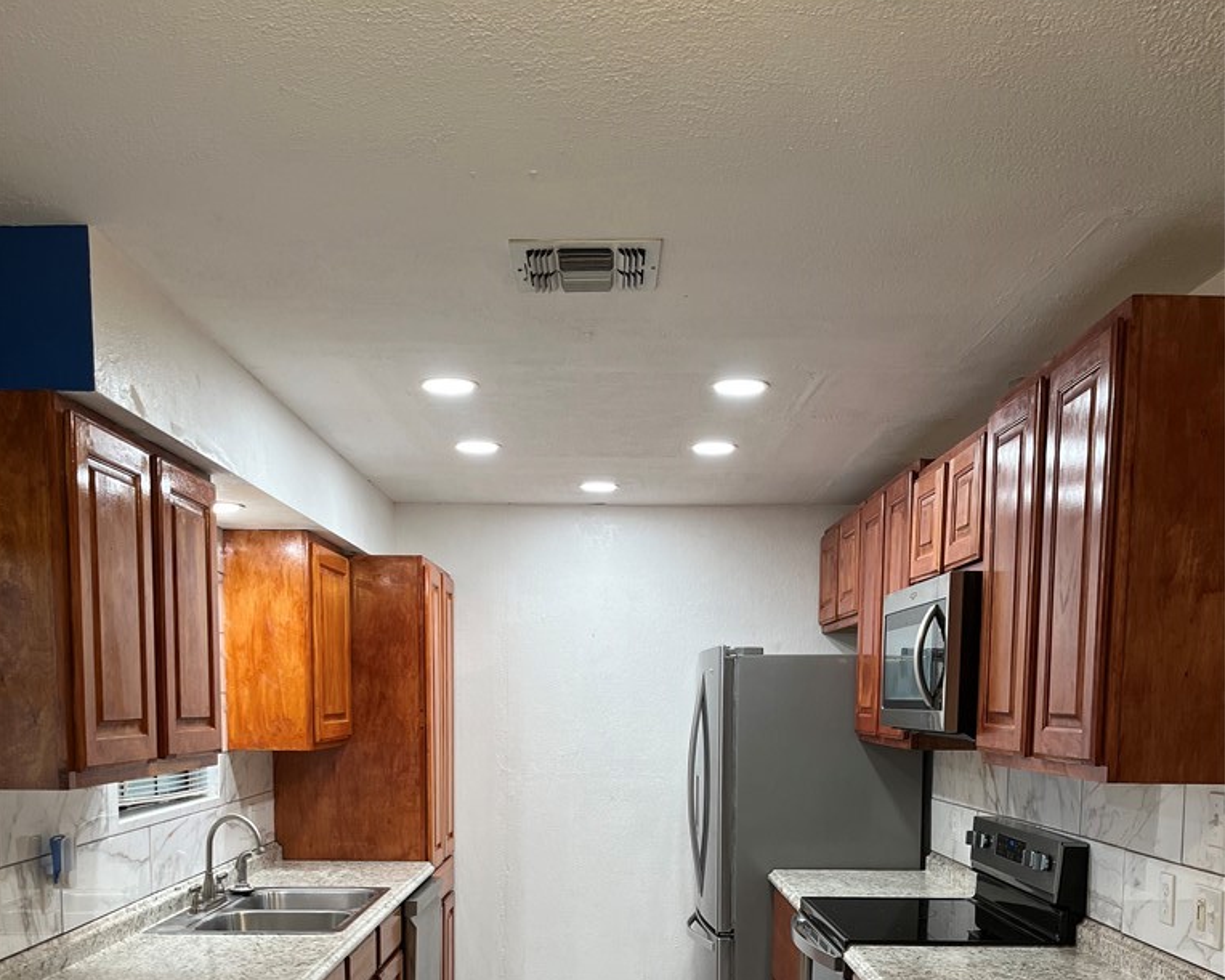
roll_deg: -0.1
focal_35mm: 34
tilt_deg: -5.3
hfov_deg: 52.8
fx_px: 1233
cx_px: 611
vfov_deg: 41.2
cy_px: 807
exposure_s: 1/120
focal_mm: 5.1
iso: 100
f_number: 1.6
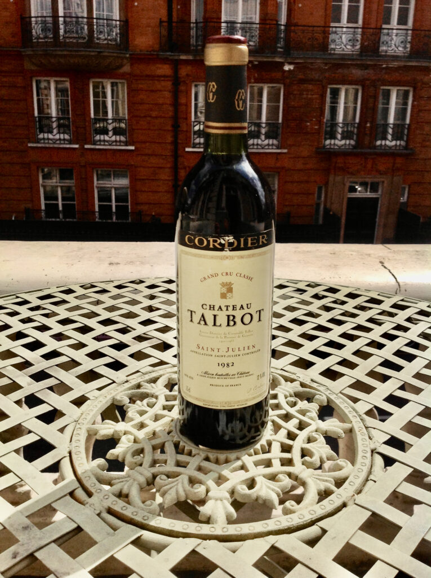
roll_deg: -0.9
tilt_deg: -16.7
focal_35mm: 35
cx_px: 216
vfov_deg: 52.7
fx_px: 583
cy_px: 289
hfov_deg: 40.6
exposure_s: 1/4329
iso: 50
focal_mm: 4.28
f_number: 2.4
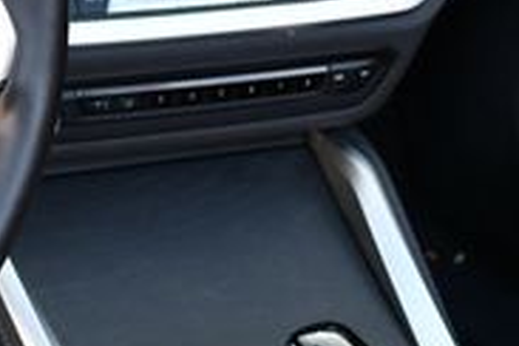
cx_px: -295
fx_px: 1816
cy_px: 0
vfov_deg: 10.8
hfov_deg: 14.9
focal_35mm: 126
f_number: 3.8
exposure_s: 1/250
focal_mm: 18
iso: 400
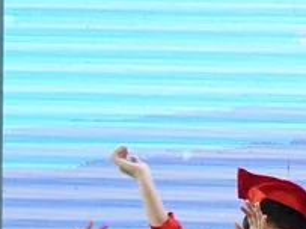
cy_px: 270
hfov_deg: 5.9
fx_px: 2615
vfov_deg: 5.0
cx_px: 1103
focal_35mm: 296
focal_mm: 26
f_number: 4
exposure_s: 1/200
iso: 3200
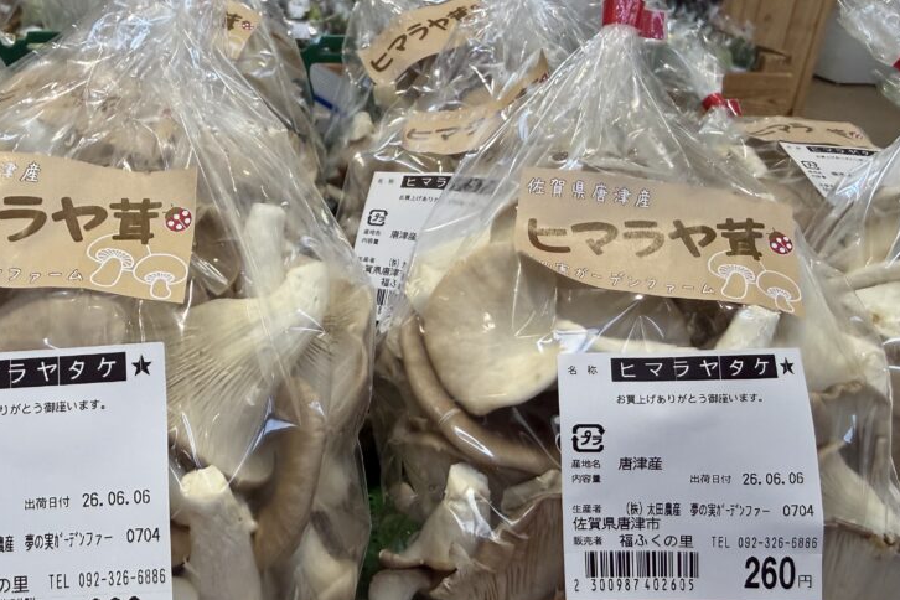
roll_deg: -1.8
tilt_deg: -25.1
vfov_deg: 40.0
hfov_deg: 56.9
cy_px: 286
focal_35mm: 33
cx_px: 369
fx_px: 825
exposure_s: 1/120
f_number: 2.2
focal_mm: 2.22
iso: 125
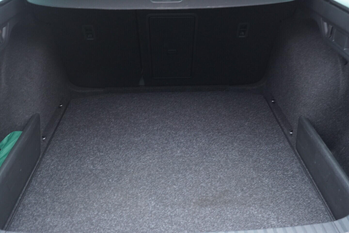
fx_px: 349
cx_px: 174
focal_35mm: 36
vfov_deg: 36.9
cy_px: 116
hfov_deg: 53.1
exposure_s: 1/40
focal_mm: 24
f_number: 2.8
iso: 1000
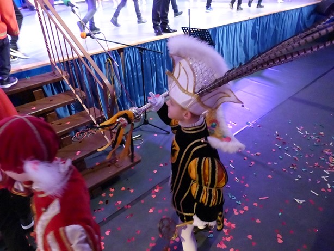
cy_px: 126
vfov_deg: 54.9
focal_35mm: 25
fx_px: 241
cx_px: 167
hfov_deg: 69.4
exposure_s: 1/60
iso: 1600
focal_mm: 4.5
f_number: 2.8
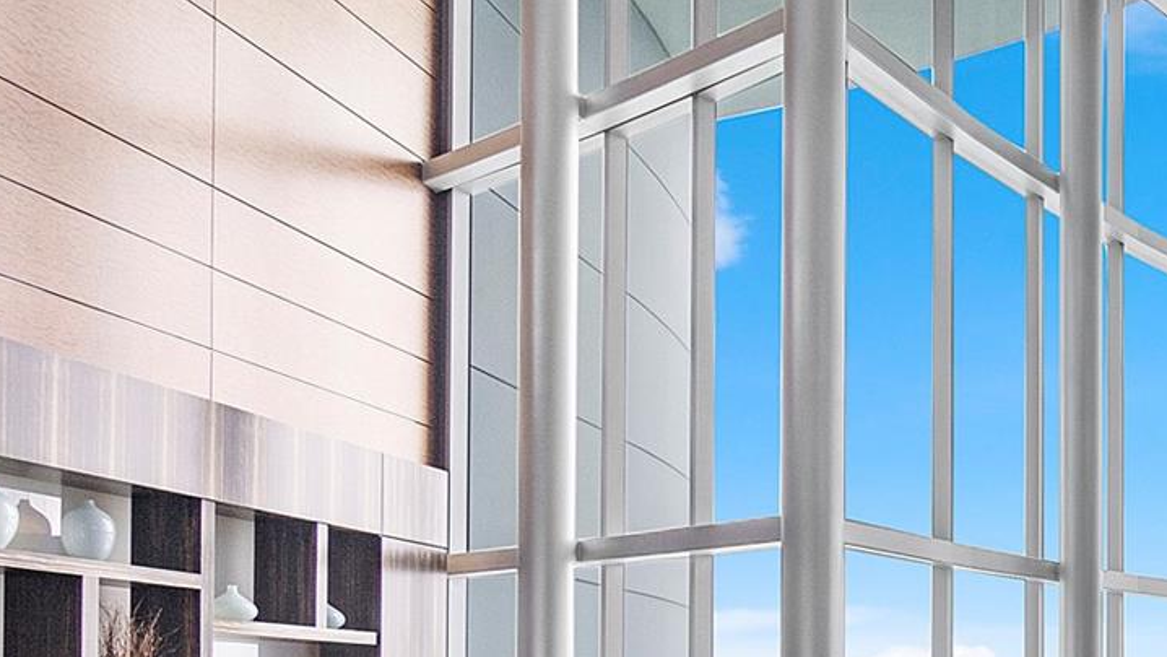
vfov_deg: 30.4
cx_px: 1229
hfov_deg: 45.3
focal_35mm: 35
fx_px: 1083
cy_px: 709
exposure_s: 1/320
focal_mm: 10
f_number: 5.6
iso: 250
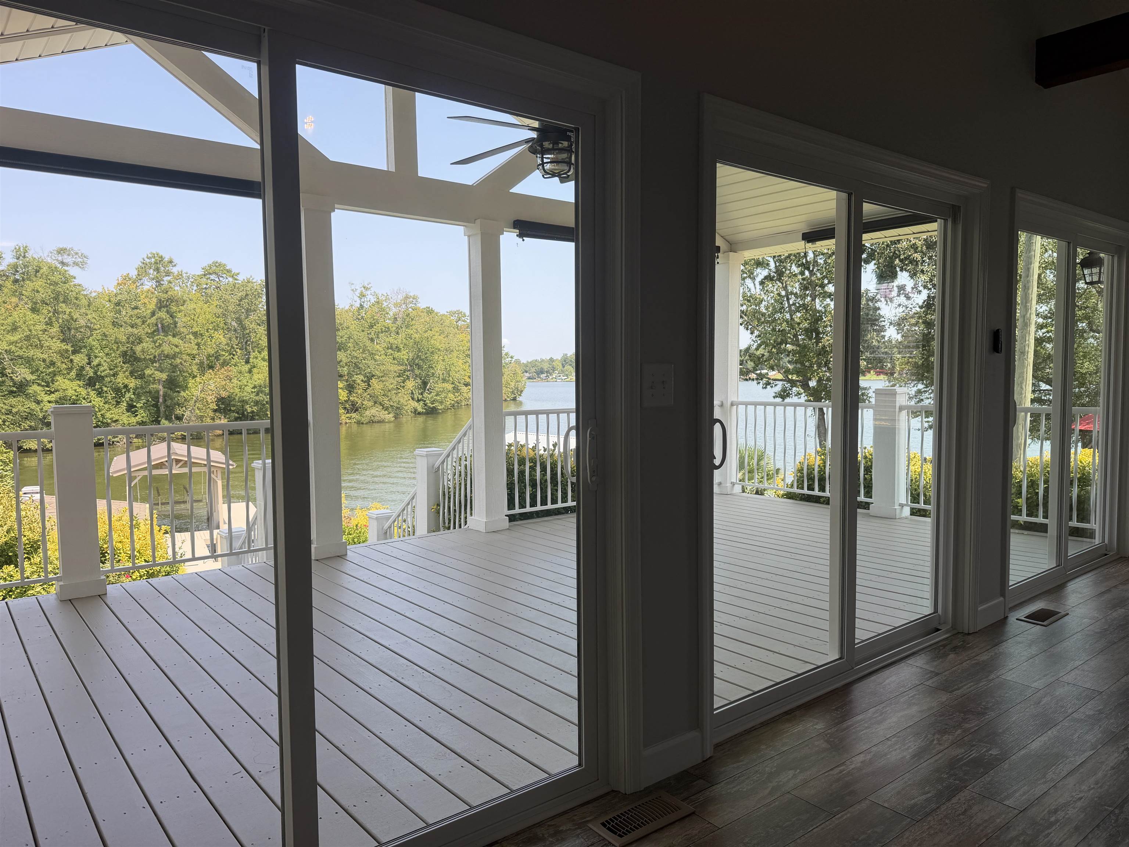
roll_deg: +0.4
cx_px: 564
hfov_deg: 71.6
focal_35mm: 24
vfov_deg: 56.8
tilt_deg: -2.9
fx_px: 783
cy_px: 424
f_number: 1.78
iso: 80
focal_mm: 6.76
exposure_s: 1/1005
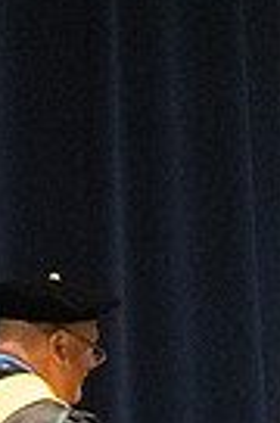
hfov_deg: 2.0
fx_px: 7833
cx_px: 104
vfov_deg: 3.1
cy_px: 656
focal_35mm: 668
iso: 8000
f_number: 4.5
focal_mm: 135
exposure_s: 1/250
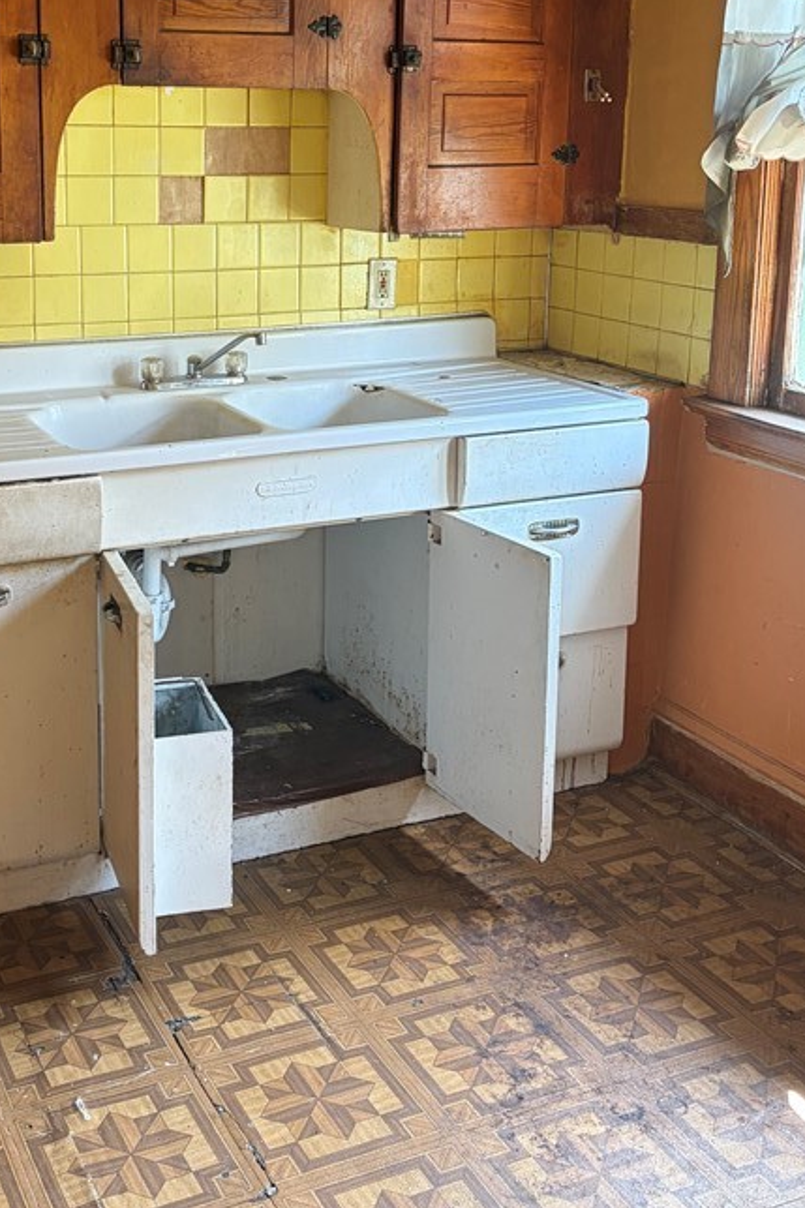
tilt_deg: -9.6
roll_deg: +1.2
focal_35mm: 43
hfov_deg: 30.9
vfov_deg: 44.5
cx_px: 248
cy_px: 370
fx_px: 1443
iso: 160
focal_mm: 5.96
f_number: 1.6
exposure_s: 1/60
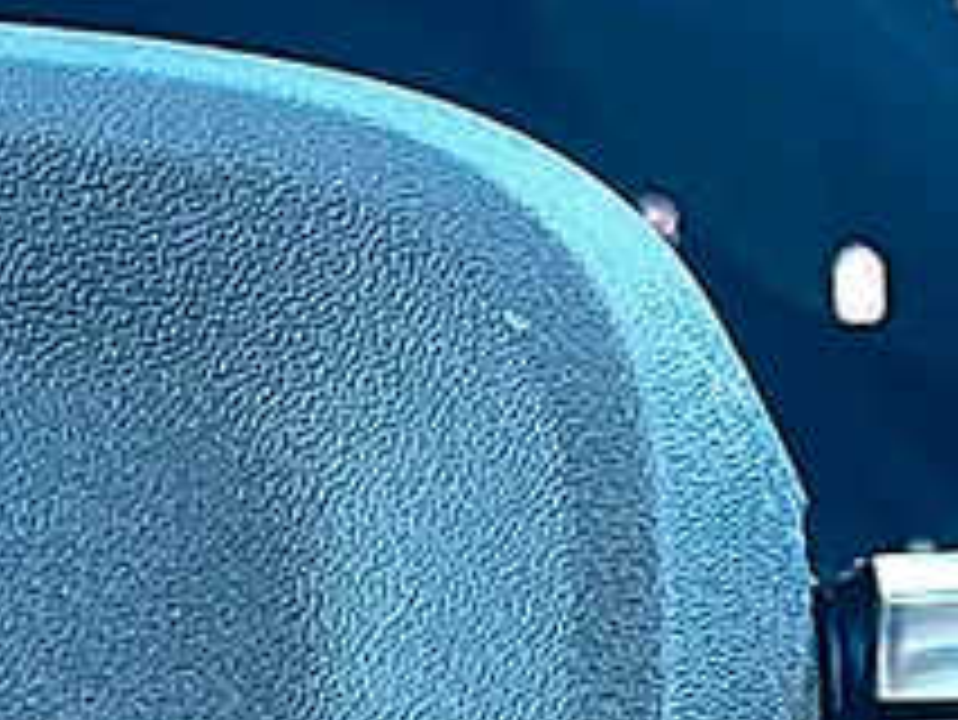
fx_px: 4458
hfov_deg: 11.7
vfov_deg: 9.0
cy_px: 1141
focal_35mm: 161
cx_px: 1493
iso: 100
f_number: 1.78
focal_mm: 6.86
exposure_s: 1/108
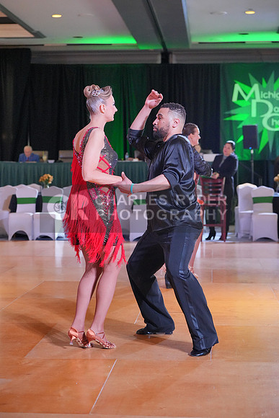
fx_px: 813
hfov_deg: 19.5
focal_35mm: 70
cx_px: 140
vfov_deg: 28.8
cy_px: 209
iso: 6400
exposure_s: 1/500
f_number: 3.5
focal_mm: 70
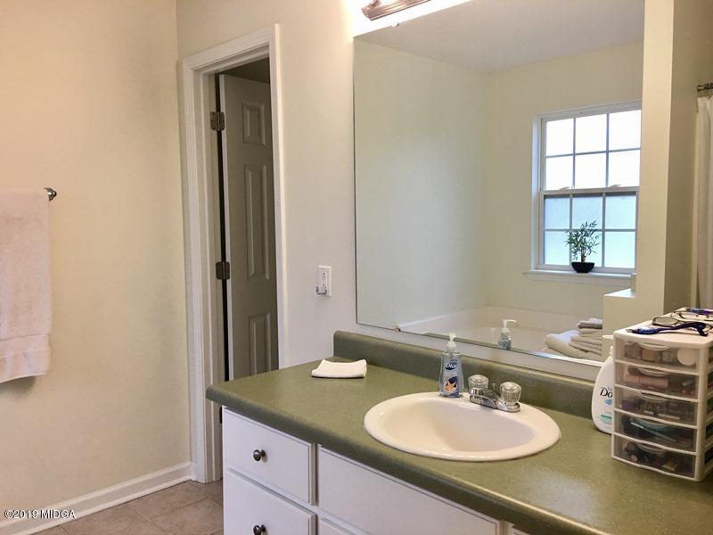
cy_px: 268
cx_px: 356
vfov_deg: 48.2
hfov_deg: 61.7
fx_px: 597
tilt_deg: -4.1
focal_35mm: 29
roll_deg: +0.8
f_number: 2.2
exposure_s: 1/30
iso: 40
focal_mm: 4.15
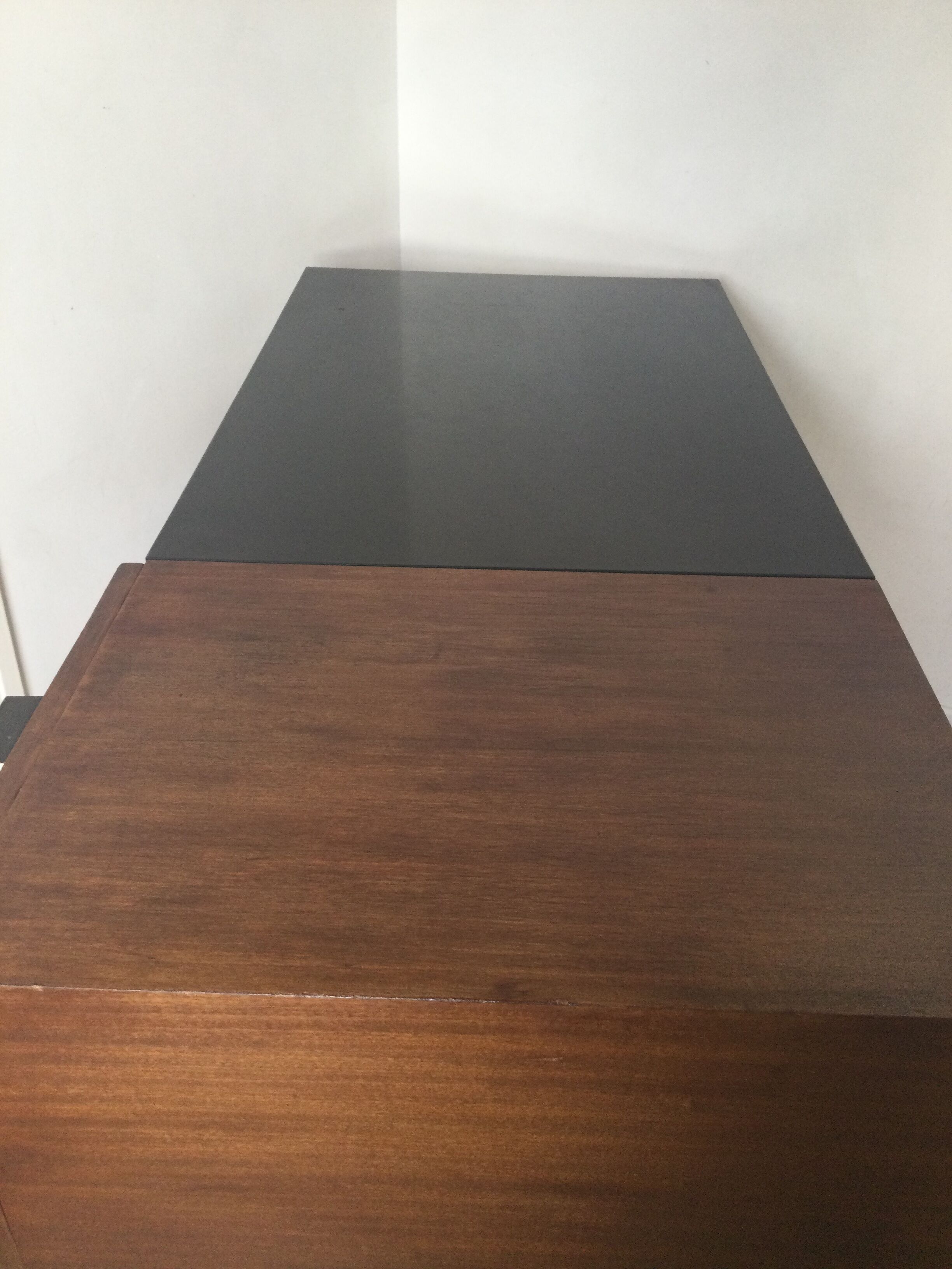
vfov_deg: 58.4
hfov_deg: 45.4
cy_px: 634
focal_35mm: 31
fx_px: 1137
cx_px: 476
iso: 80
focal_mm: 3.3
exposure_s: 1/33
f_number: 2.4
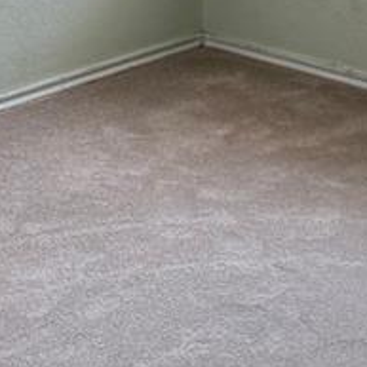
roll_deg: +0.1
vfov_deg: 10.3
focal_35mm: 169
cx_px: 11
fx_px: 2027
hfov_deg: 10.3
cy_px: 8
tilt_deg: -18.0
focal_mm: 6.76
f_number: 1.78
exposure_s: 1/230
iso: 125
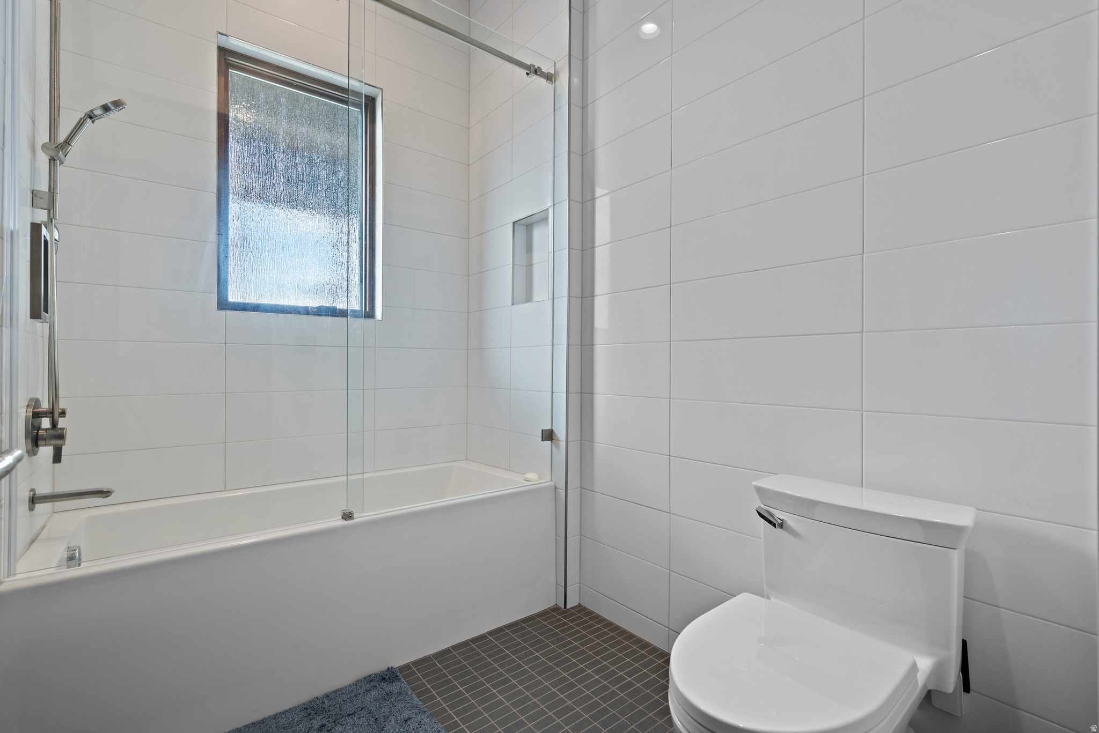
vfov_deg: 73.8
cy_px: 366
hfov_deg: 96.7
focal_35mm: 16
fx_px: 489
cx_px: 550
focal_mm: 16
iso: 500
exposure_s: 1/3
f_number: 8
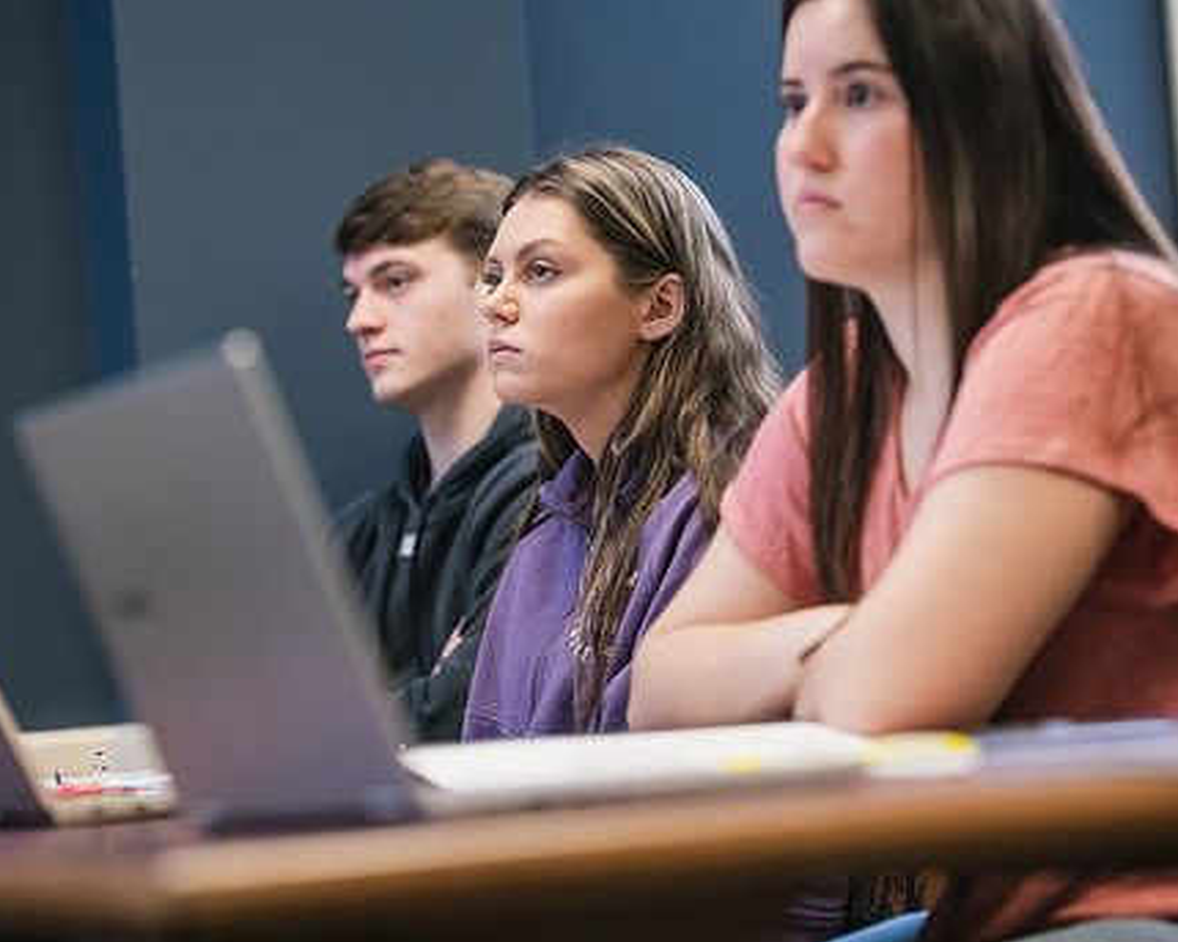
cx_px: 546
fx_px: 4427
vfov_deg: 12.1
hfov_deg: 15.2
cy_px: 419
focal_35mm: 127
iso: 1600
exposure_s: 1/200
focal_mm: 100
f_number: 3.2
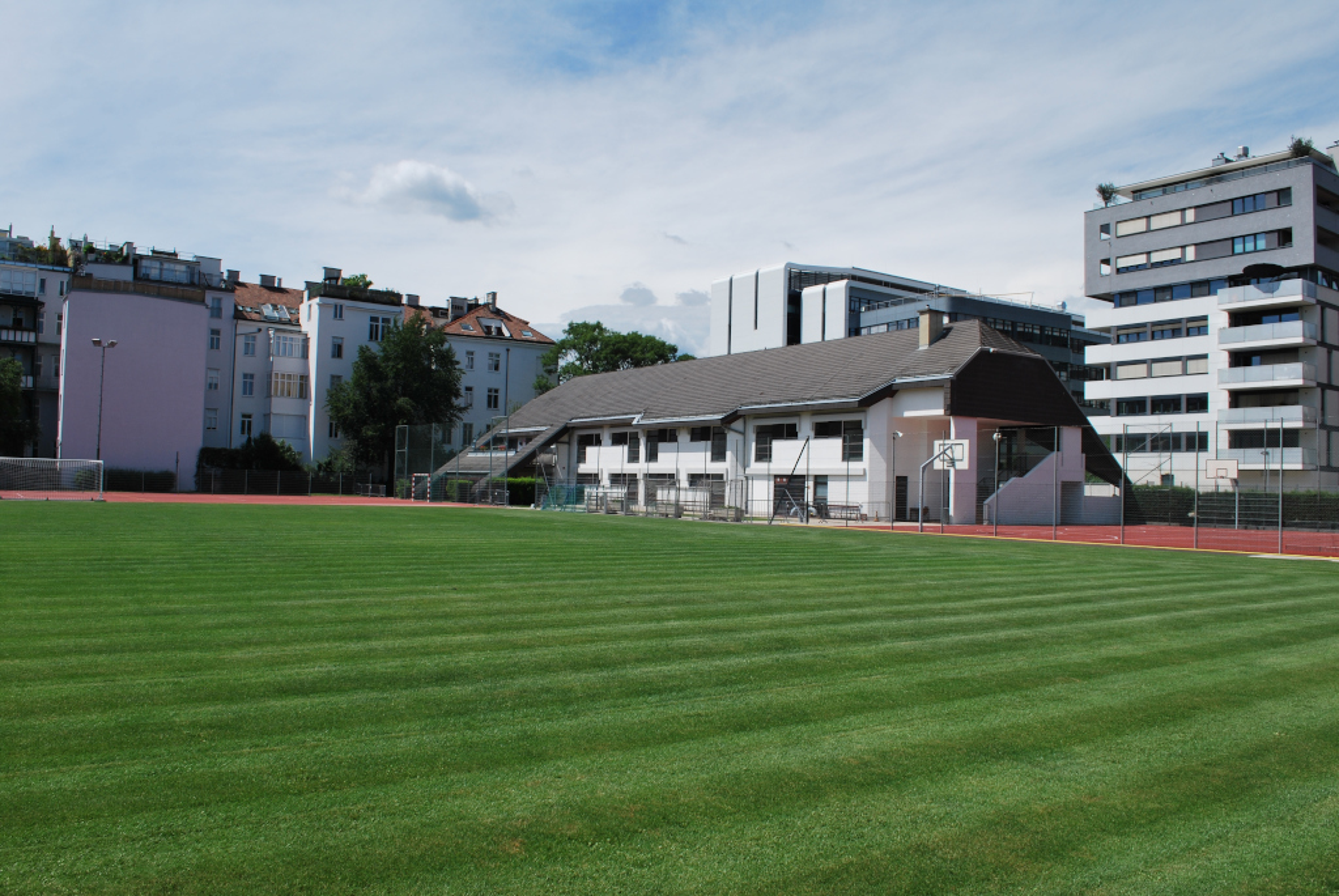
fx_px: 1005
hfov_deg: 67.3
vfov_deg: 48.0
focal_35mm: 27
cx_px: 670
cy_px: 448
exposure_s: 1/250
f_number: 8
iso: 100
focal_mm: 18
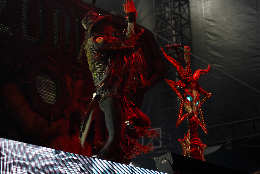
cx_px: 130
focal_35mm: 105
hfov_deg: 19.5
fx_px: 758
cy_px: 87
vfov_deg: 13.0
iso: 400
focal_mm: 105
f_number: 4
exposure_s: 1/125
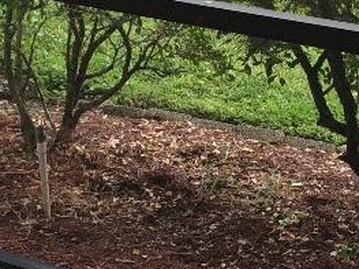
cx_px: 315
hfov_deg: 17.2
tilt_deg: -22.4
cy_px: 131
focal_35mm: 113
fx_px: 1171
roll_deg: -1.8
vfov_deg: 13.1
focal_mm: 4.15
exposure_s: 1/120
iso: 32
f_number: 2.2
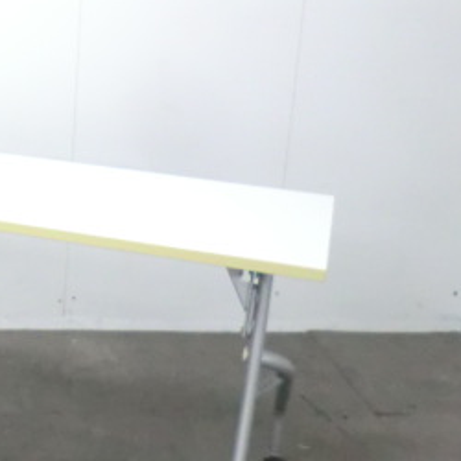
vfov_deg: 28.0
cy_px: 151
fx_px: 919
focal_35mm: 61
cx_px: -52
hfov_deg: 25.9
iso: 800
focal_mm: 4.9
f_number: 3.2
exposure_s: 1/60
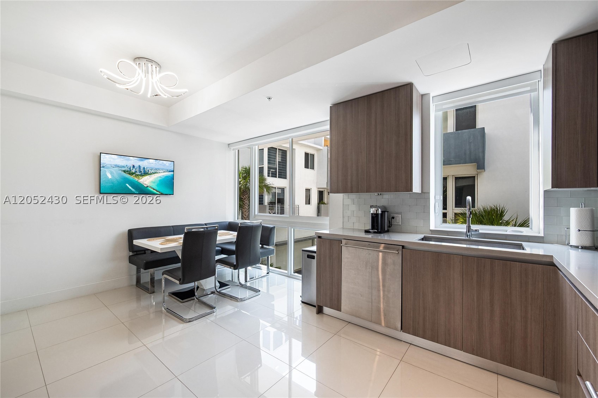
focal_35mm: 14
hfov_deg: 104.3
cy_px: 199
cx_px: 299
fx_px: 232
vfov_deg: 81.2
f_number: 5.6
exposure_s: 1/25
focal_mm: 7
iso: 100
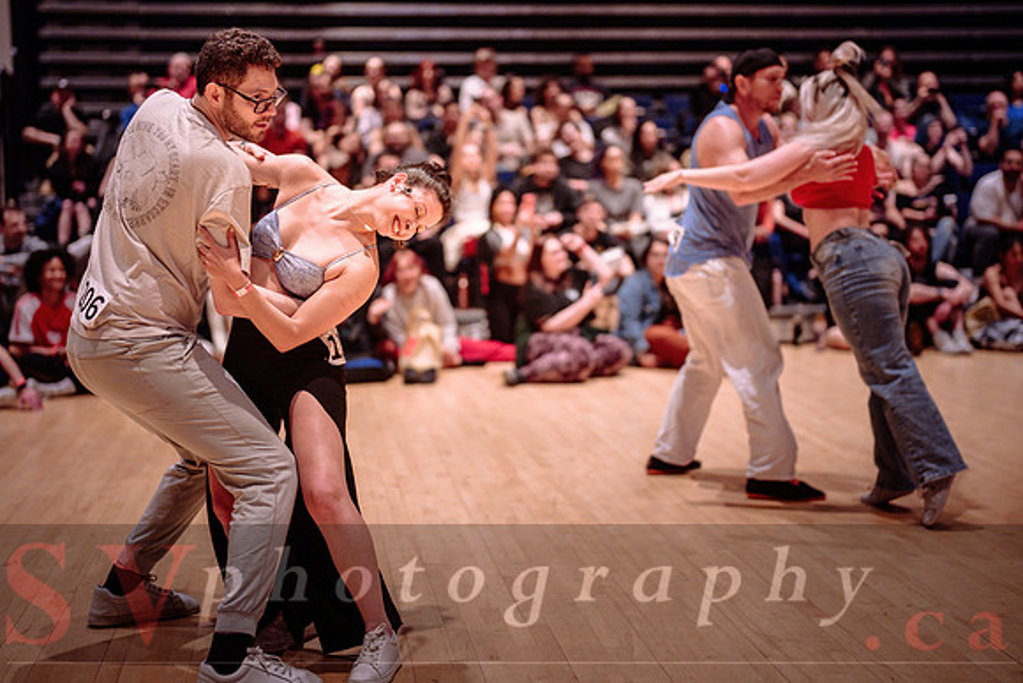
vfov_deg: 24.2
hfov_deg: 35.6
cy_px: 300
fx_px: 1593
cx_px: 512
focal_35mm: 56
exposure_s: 1/250
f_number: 1.2
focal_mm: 50
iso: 1600
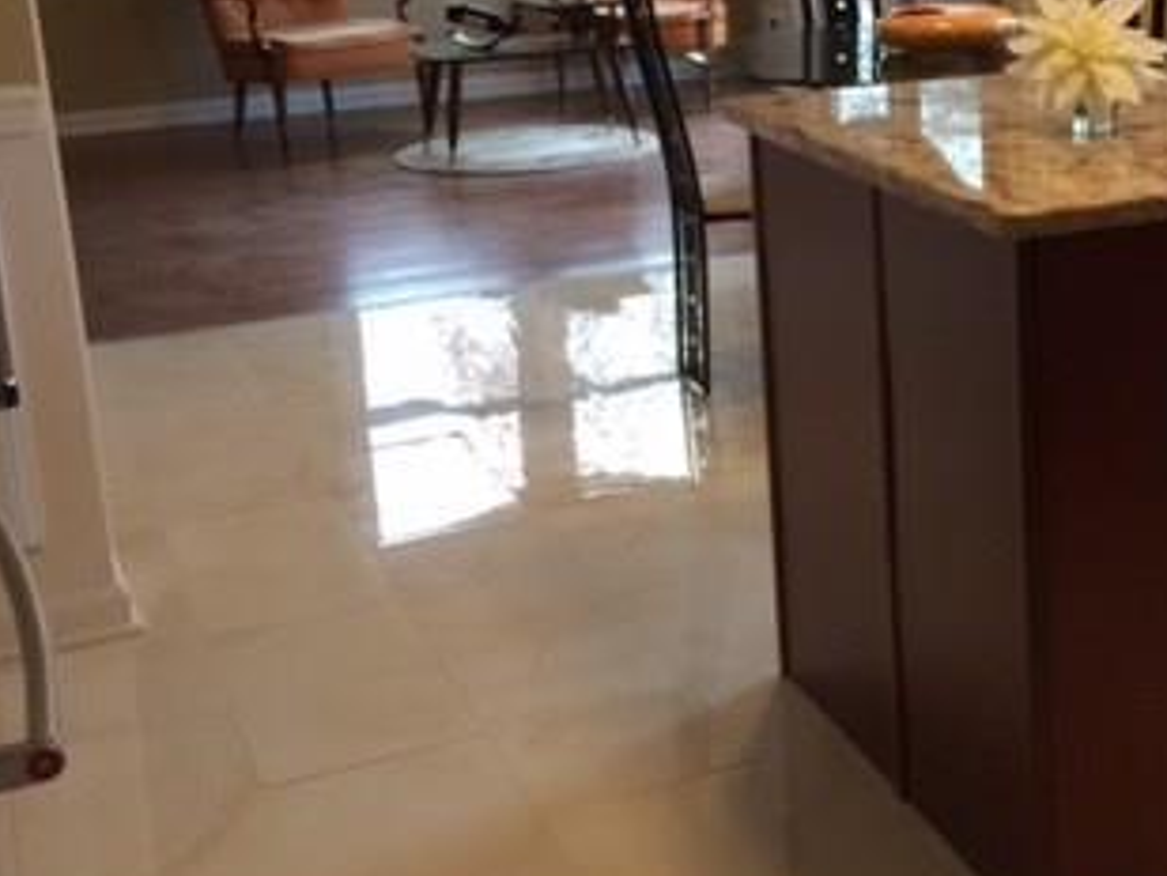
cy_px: 261
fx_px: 2024
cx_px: 1193
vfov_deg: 24.3
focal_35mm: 60
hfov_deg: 29.8
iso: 64
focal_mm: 4.15
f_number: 2.2
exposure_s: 1/30
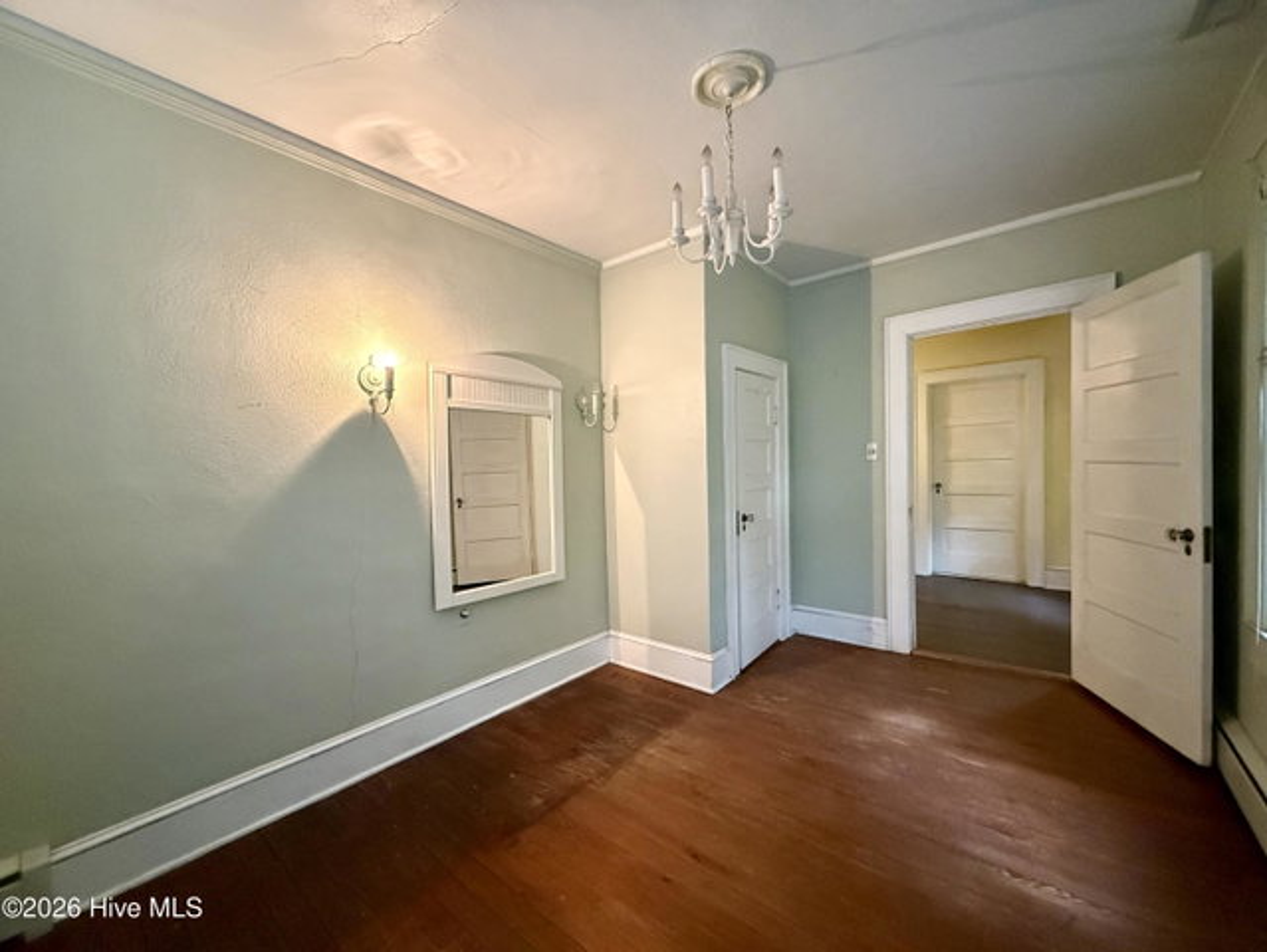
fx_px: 513
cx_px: 634
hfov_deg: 102.0
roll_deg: +0.9
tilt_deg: -1.1
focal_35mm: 14
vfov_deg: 85.7
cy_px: 476
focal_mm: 2.22
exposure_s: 1/60
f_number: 2.2
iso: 1000
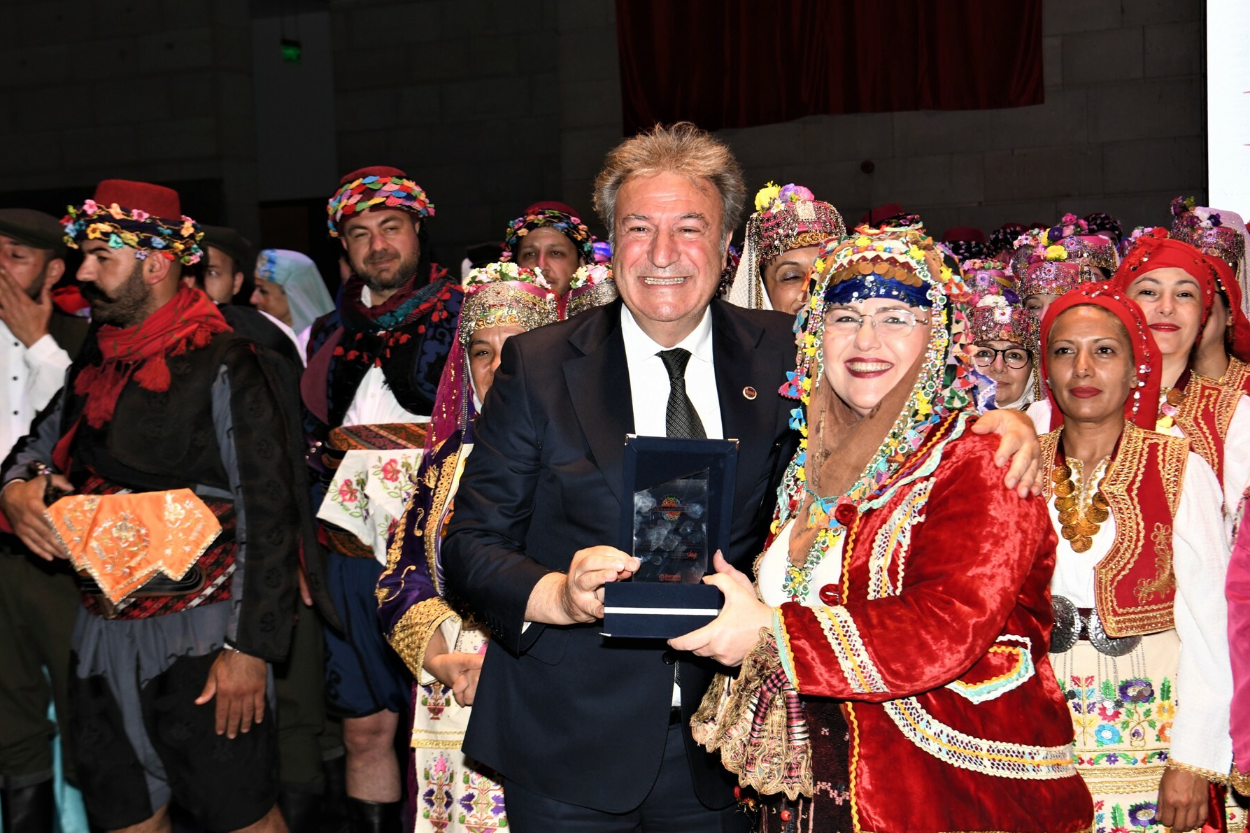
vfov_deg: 22.3
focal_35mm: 61
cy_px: 405
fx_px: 2118
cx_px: 736
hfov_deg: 32.8
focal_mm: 44
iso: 1000
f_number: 7.1
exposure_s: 1/60
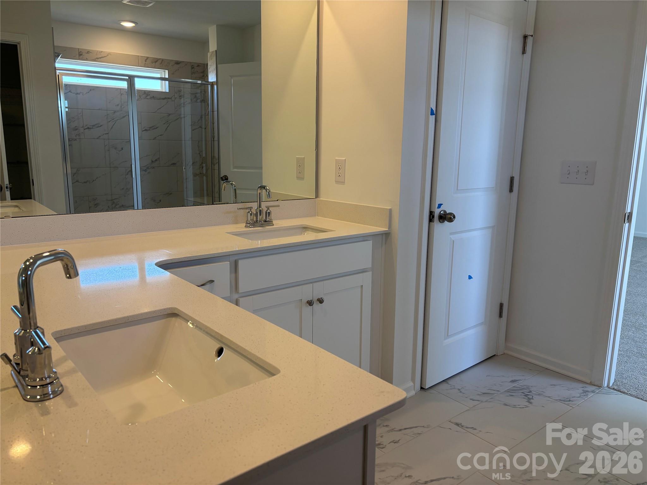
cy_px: 242
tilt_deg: -10.4
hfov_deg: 67.3
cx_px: 324
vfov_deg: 53.1
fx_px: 486
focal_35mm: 26
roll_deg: -0.4
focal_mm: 5.96
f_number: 1.6
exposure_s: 1/139
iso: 64
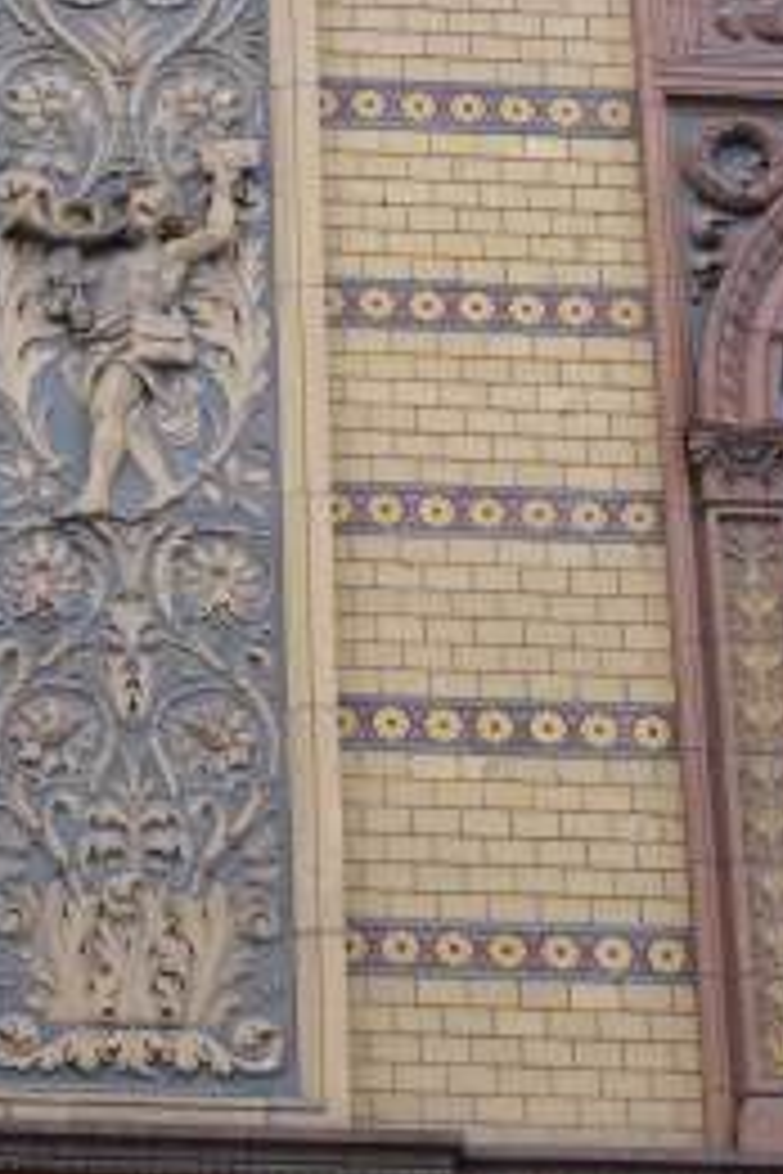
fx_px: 6296
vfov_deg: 10.6
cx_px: 124
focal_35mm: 193
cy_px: 378
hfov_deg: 7.1
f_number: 7.1
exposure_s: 1/30
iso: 100
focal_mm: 70
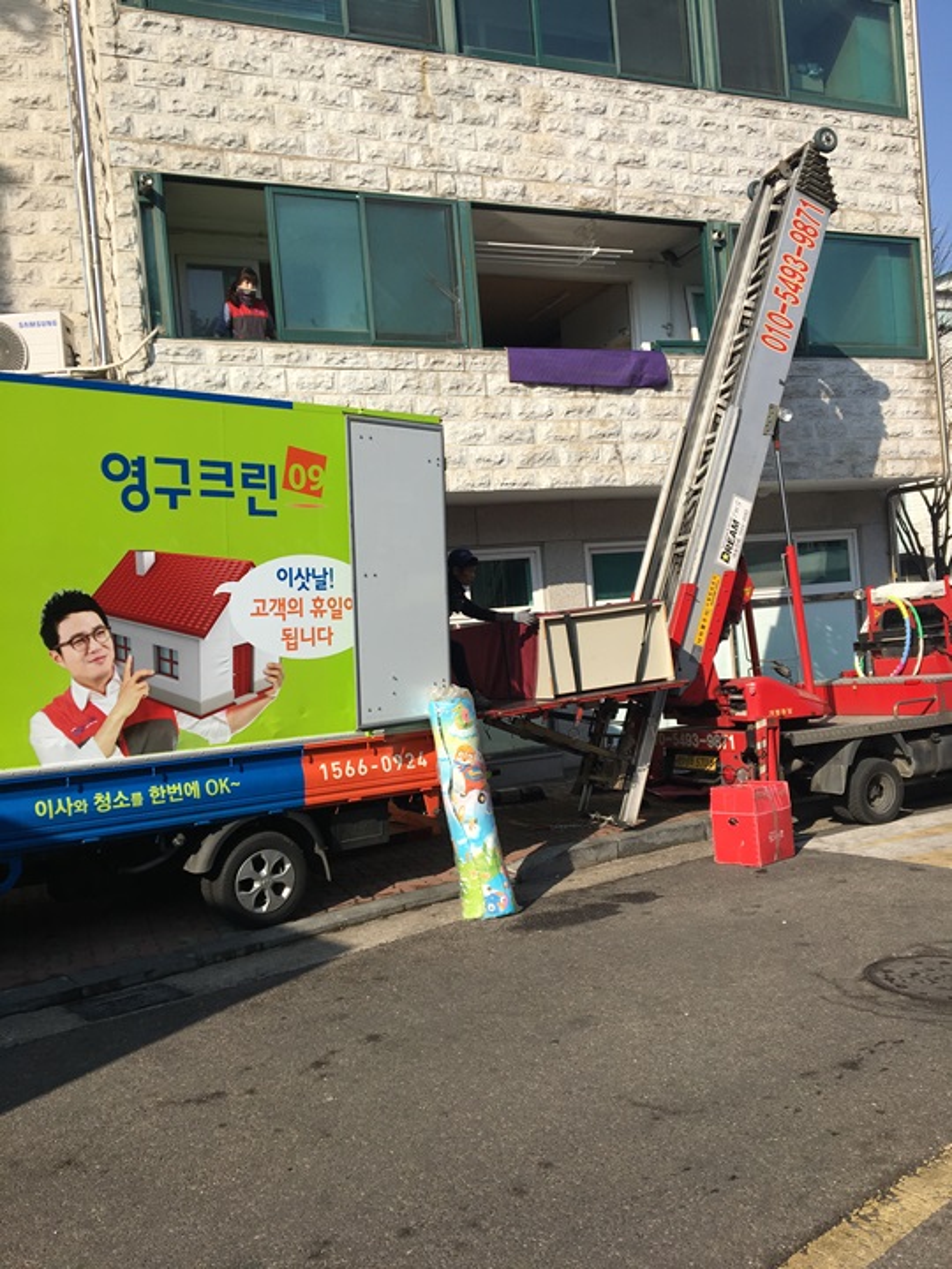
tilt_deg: -1.0
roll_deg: +4.3
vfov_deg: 61.7
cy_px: 634
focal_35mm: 29
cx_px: 476
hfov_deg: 48.2
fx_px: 1063
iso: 25
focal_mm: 4.15
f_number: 2.2
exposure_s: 1/1832
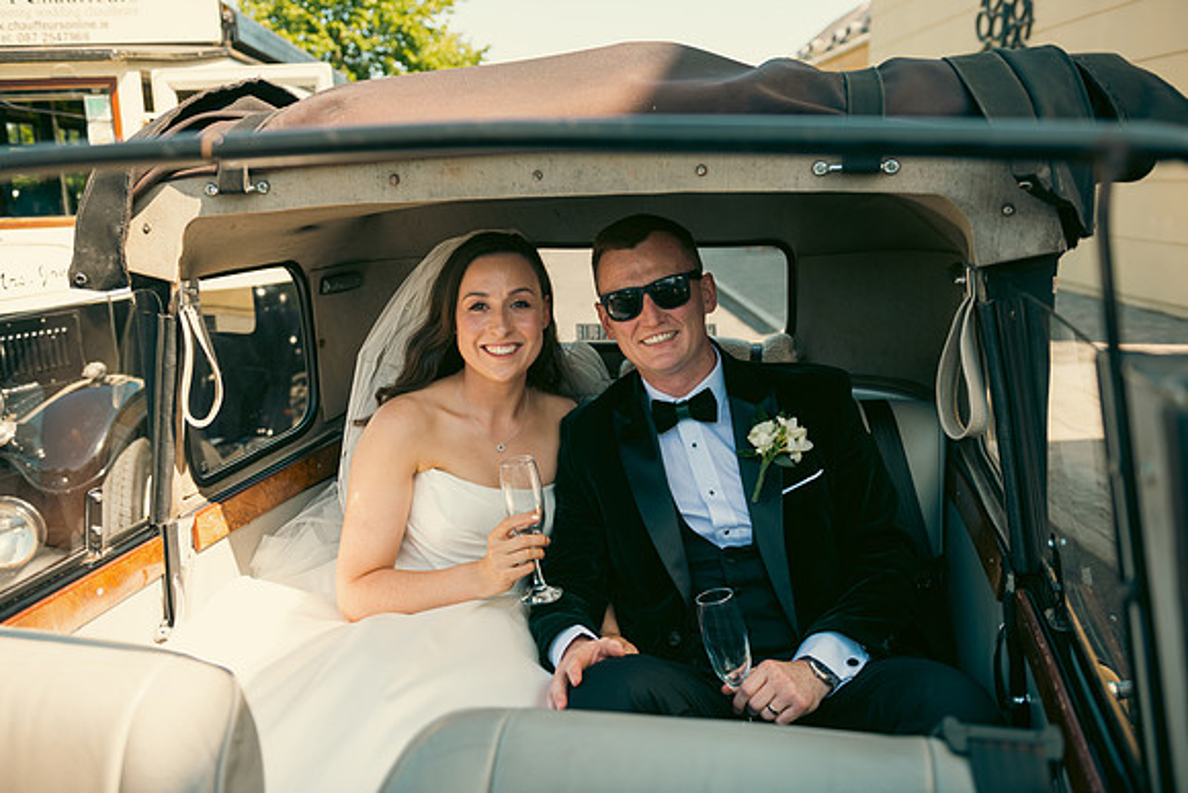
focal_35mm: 29
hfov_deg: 63.6
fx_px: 957
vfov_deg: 45.0
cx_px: 594
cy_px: 396
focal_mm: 29
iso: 125
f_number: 3.5
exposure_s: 1/400
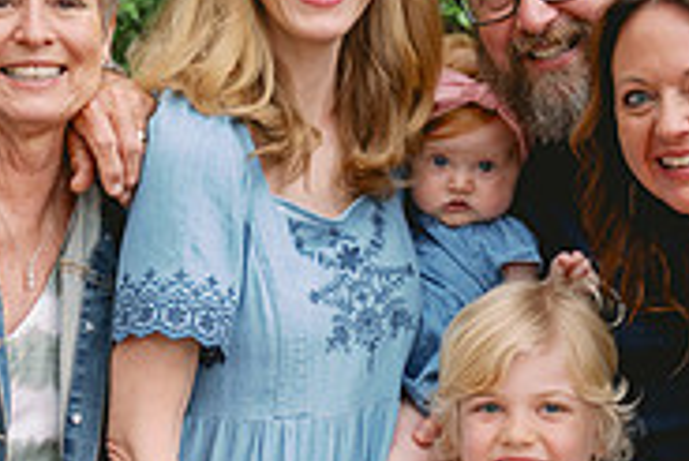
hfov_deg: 12.1
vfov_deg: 8.1
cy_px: 459
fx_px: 3256
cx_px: 217
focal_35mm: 170
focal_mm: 54
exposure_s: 1/250
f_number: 2.8
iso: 320
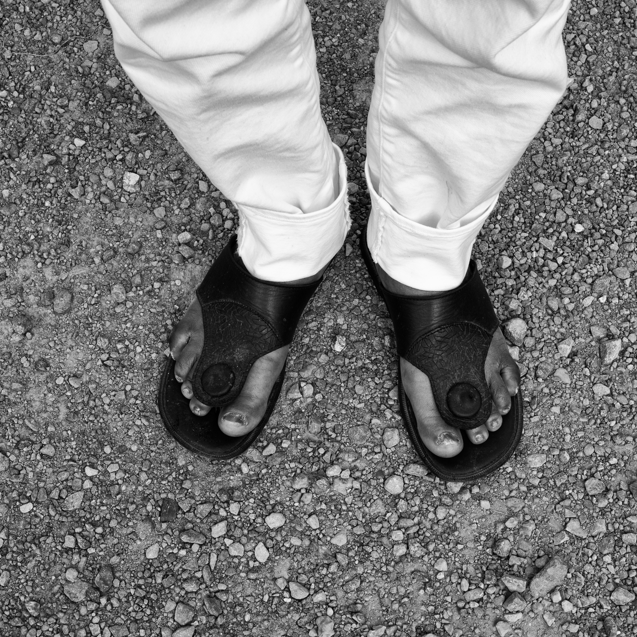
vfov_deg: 32.8
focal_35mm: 52
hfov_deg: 32.8
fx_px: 1083
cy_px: 319
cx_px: 334
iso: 400
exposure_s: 1/125
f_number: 16
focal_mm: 40
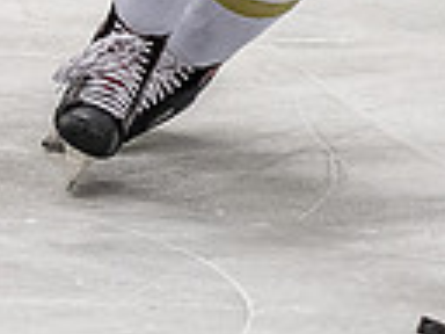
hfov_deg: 2.0
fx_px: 12444
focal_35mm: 968
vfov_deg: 1.5
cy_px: -246
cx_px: 361
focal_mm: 105
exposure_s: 1/800
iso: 1600
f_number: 3.2
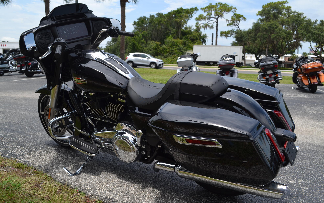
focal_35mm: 31
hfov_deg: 61.2
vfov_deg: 40.6
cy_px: 95
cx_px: 162
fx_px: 274
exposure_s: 1/250
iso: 100
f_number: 8
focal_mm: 20
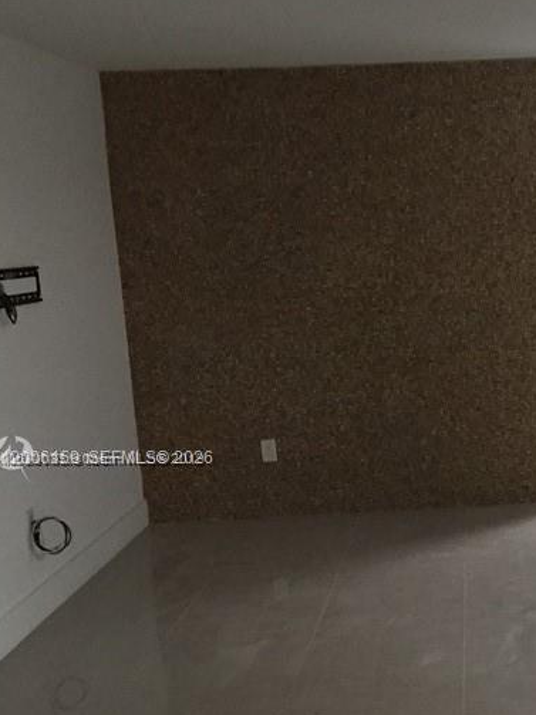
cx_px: 532
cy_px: 459
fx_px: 1219
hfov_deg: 23.8
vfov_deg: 32.5
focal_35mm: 59
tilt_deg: -10.6
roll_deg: +2.9
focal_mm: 4.15
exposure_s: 1/30
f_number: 2.2
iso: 250
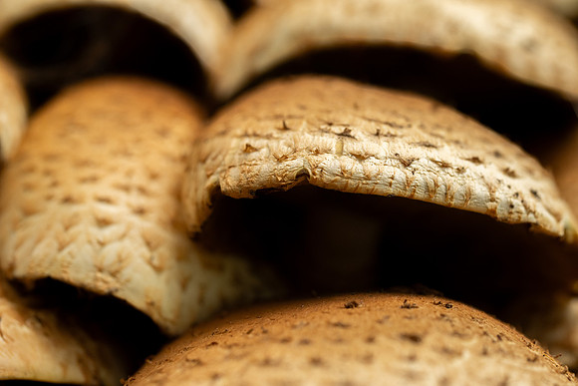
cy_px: 193
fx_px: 964
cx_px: 289
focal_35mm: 60
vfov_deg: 22.6
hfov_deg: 33.4
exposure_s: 1/40
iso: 1250
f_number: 8
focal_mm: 60
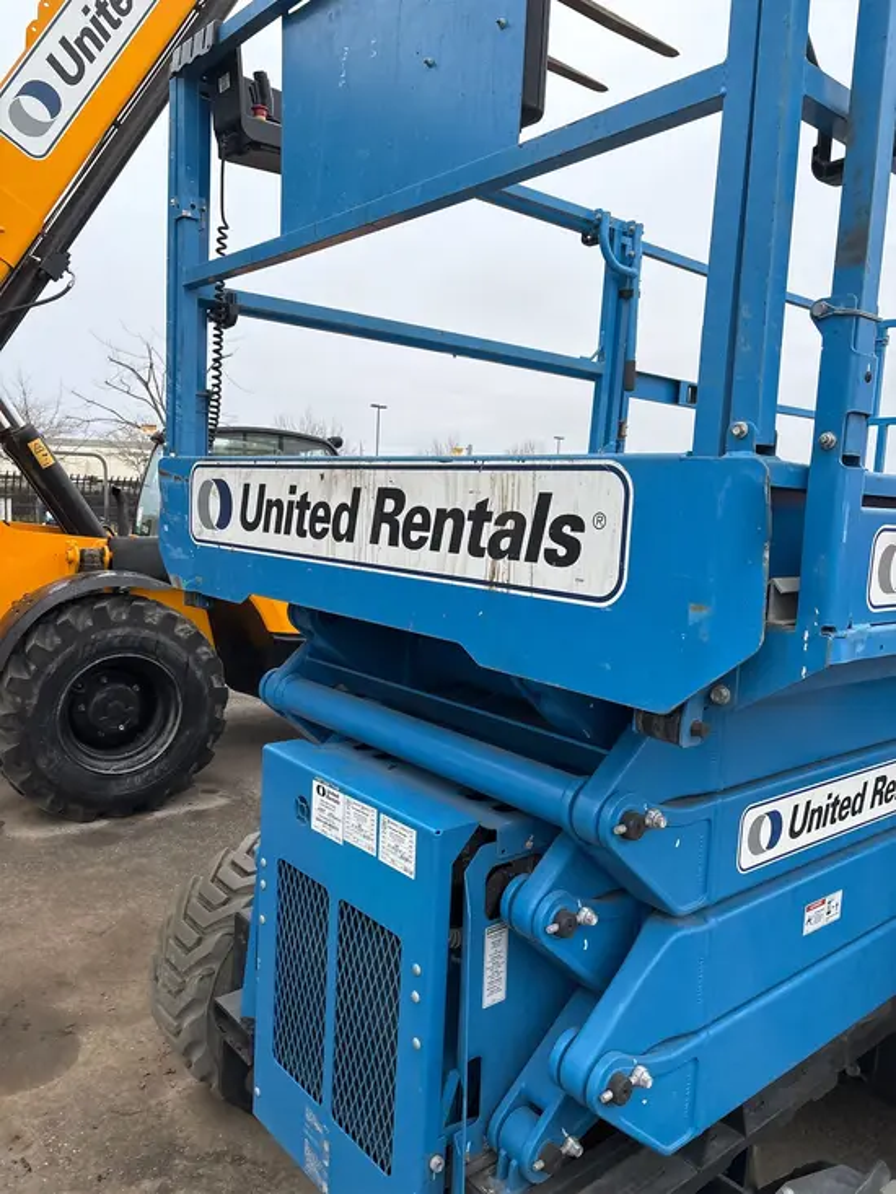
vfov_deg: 67.3
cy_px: 597
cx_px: 448
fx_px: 897
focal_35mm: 26
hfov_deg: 53.1
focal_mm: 5.96
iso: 125
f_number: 1.6
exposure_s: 1/114
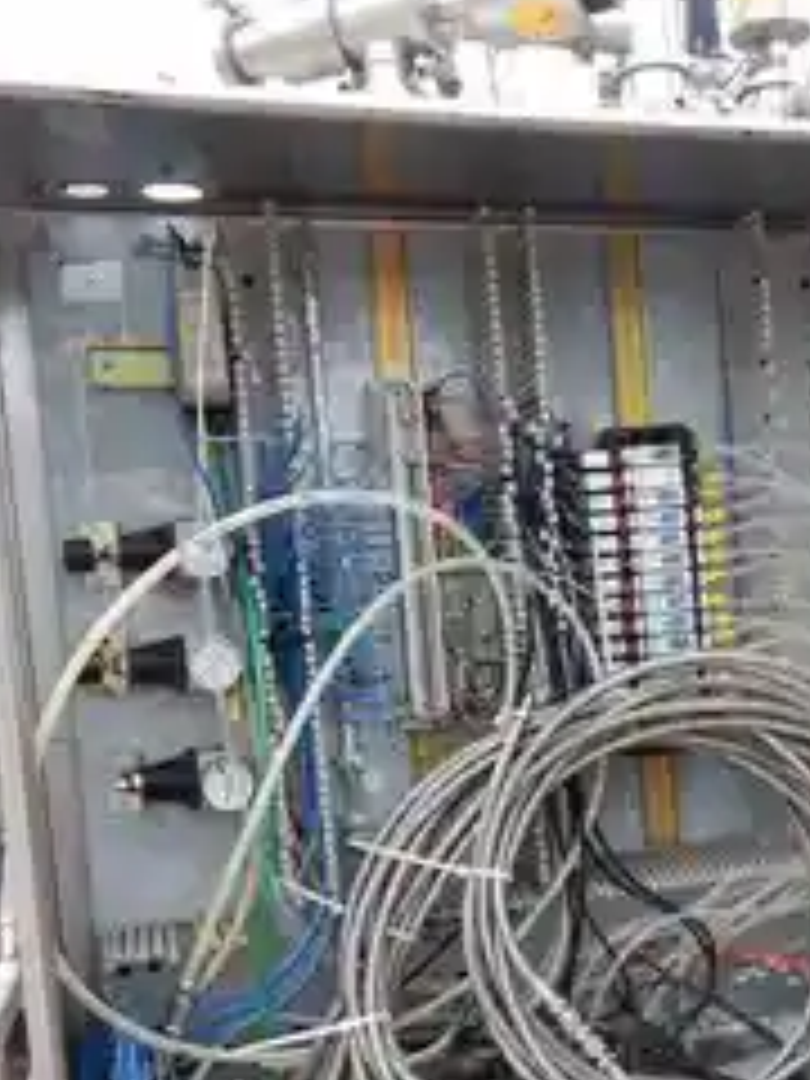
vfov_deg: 46.3
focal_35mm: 40
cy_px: 684
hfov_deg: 35.1
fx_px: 1248
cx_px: 616
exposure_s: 1/250
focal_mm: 4.3
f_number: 2.8
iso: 125
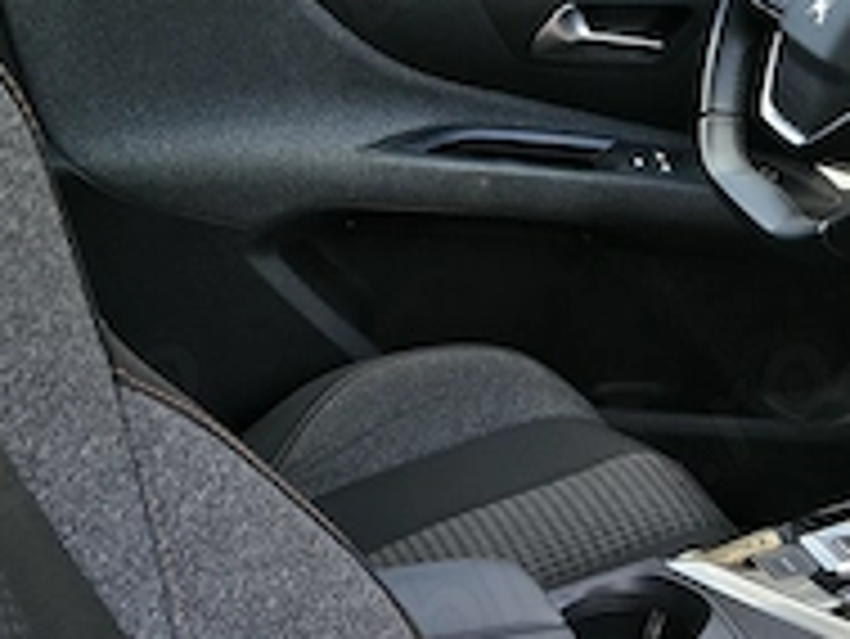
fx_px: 1867
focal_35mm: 76
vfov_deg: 19.0
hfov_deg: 24.4
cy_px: 603
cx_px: 859
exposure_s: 1/121
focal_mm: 5.56
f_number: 1.8
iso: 100
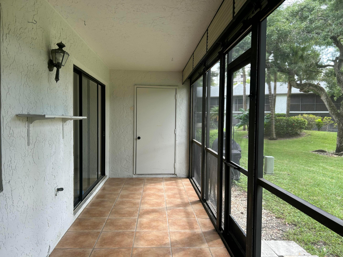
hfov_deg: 67.3
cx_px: 172
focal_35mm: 26
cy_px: 128
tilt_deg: -1.4
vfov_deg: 53.1
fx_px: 258
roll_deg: -0.8
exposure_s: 1/131
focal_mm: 5.7
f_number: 1.5
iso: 32
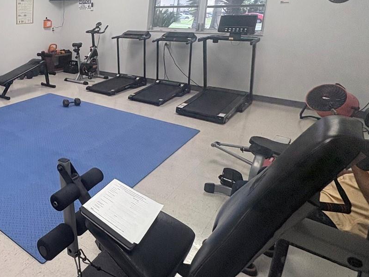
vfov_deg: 48.1
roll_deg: +1.3
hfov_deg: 51.5
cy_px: 74
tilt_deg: -10.6
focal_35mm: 28
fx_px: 298
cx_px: 4
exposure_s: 1/120
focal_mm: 2.22
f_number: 2.2
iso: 160
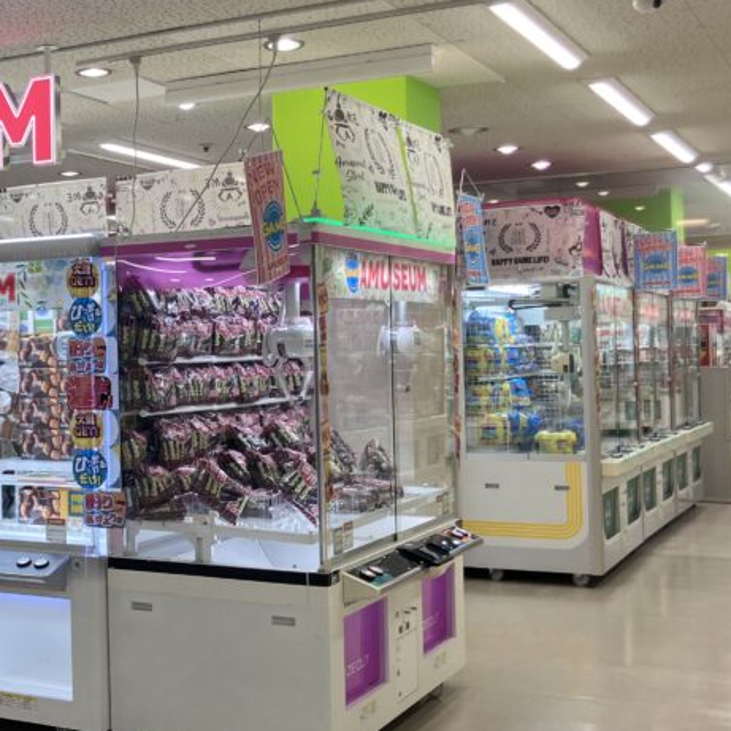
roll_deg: +1.3
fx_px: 1314
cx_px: 63
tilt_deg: +1.9
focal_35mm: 55
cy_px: 323
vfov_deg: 31.1
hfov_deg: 29.7
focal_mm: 3.99
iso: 32
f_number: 1.8
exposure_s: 1/120
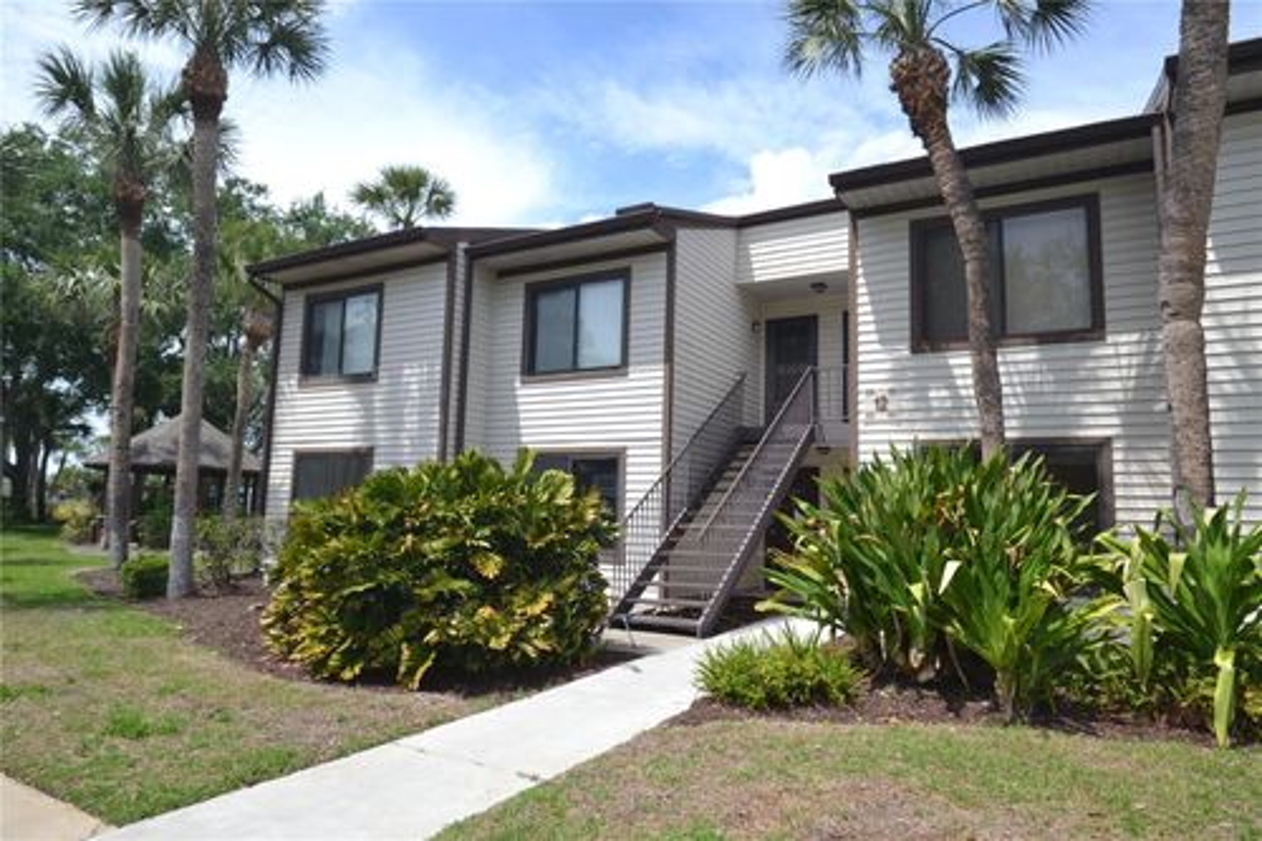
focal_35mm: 21
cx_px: 631
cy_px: 420
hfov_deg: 81.2
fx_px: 736
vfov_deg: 59.5
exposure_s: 1/200
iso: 100
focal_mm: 14
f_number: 7.1
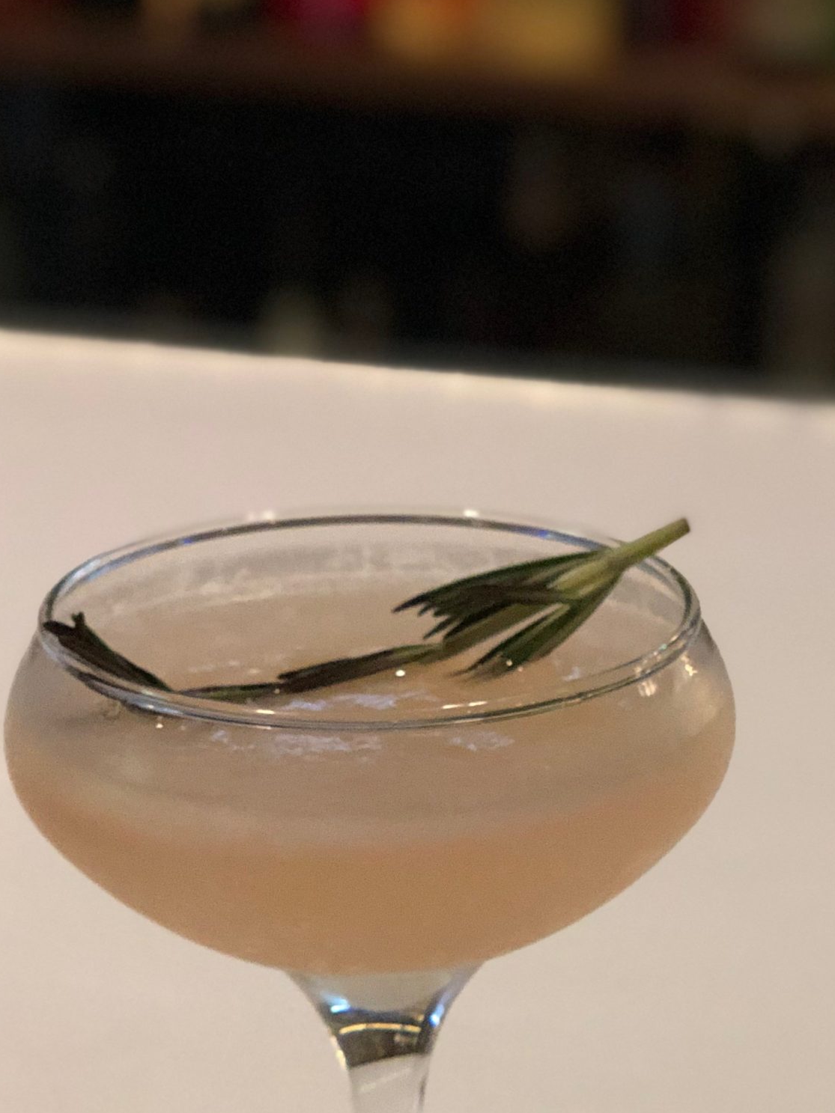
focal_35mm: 94
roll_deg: -0.2
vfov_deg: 20.7
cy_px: 854
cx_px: 675
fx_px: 3024
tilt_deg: -22.8
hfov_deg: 15.6
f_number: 2.4
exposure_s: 1/8
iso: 250
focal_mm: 6
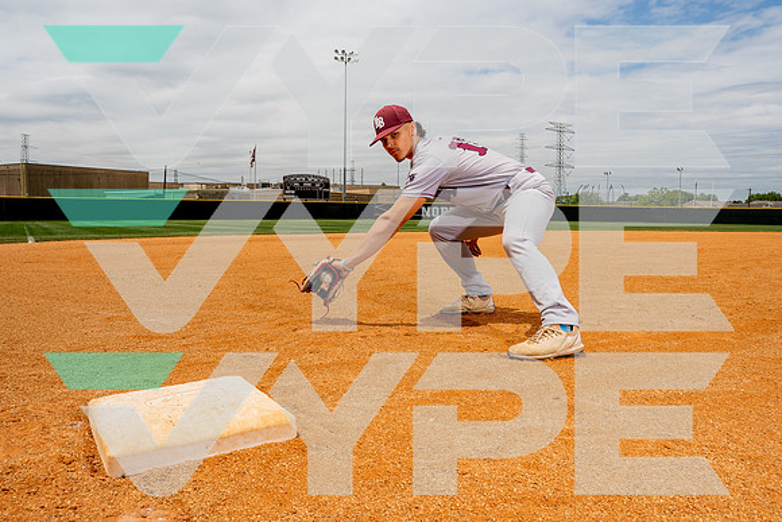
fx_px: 608
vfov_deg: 46.4
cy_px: 261
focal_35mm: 28
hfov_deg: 65.5
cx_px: 391
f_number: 10
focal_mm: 28
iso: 100
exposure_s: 1/250
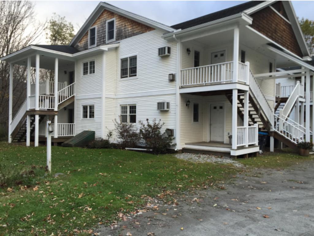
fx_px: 263
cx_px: 157
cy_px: 118
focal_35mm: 29
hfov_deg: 61.6
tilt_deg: +1.3
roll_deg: -0.2
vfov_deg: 48.3
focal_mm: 4.15
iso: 50
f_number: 2.2
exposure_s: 1/120
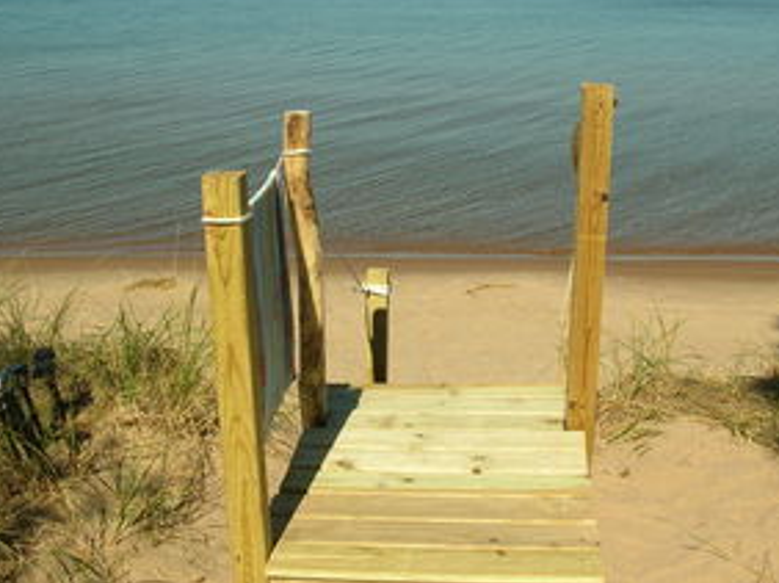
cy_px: 260
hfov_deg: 40.2
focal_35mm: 47
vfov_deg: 30.8
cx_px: 489
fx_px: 1057
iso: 50
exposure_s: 1/836
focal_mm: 6
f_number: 3.7
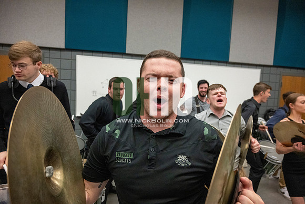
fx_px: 203
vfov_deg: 53.2
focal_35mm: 24
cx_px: 152
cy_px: 102
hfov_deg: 73.7
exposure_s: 1/500
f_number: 4
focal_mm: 24
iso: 10000
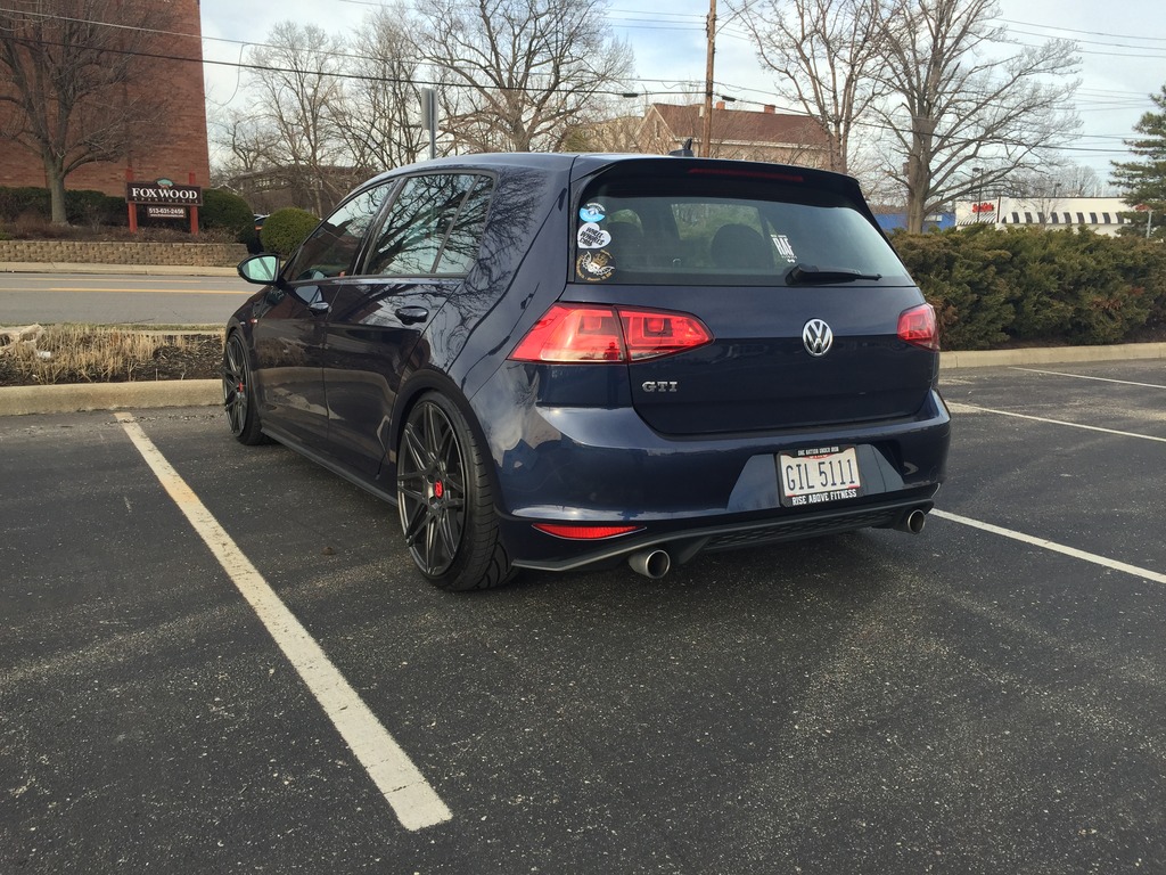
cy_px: 438
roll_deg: -0.5
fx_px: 977
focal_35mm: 29
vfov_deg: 48.2
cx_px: 583
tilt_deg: -10.2
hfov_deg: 61.7
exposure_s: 1/482
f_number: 2.2
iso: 32
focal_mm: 4.15
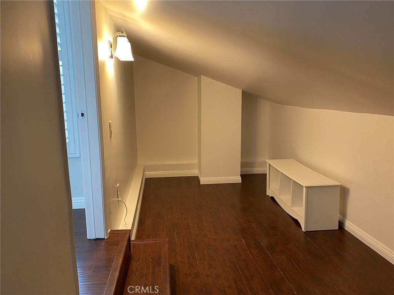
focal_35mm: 26
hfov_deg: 67.3
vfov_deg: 53.1
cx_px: 197
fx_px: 296
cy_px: 148
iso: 200
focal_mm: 4.25
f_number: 1.8
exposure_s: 1/60
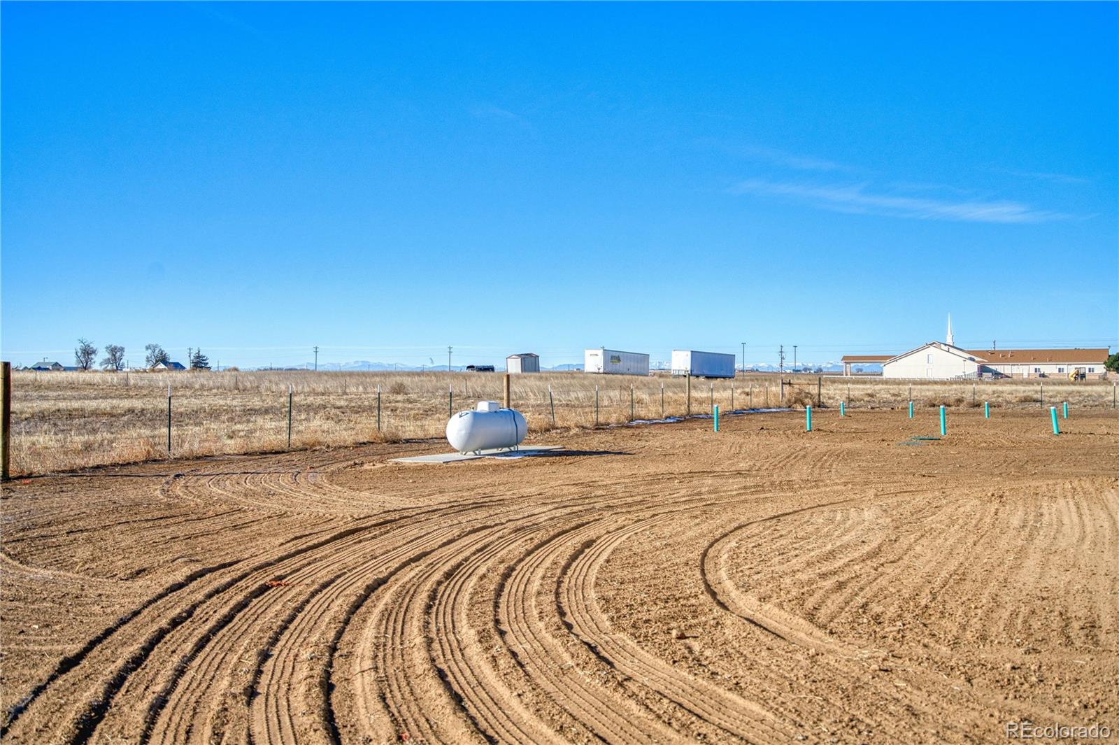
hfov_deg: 54.5
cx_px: 560
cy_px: 372
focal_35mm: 35
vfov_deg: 37.8
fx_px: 1087
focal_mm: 35
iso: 500
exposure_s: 1/5000
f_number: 4
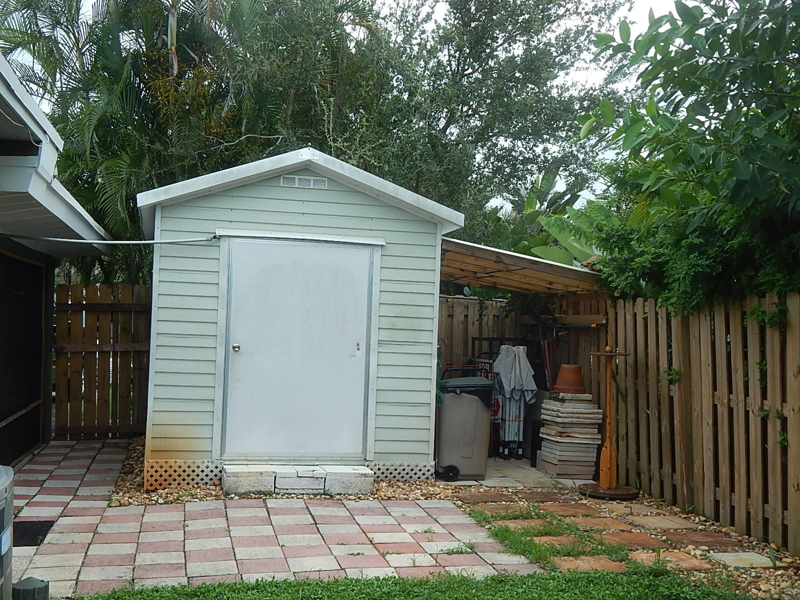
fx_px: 994
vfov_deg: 33.6
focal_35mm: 43
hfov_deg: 43.9
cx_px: 400
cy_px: 300
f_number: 3.6
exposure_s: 1/800
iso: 125
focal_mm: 7.7
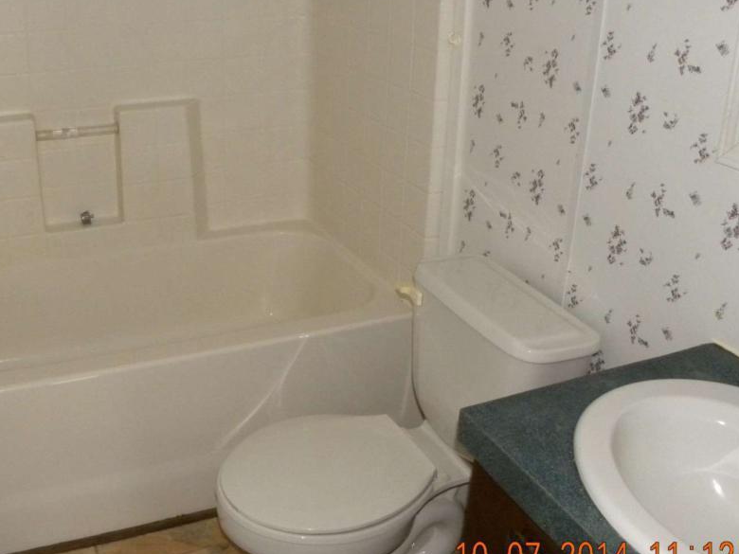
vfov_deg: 35.8
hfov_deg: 45.9
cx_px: 235
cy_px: 219
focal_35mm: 40
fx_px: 854
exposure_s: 1/30
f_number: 2.8
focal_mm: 4.6
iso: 400
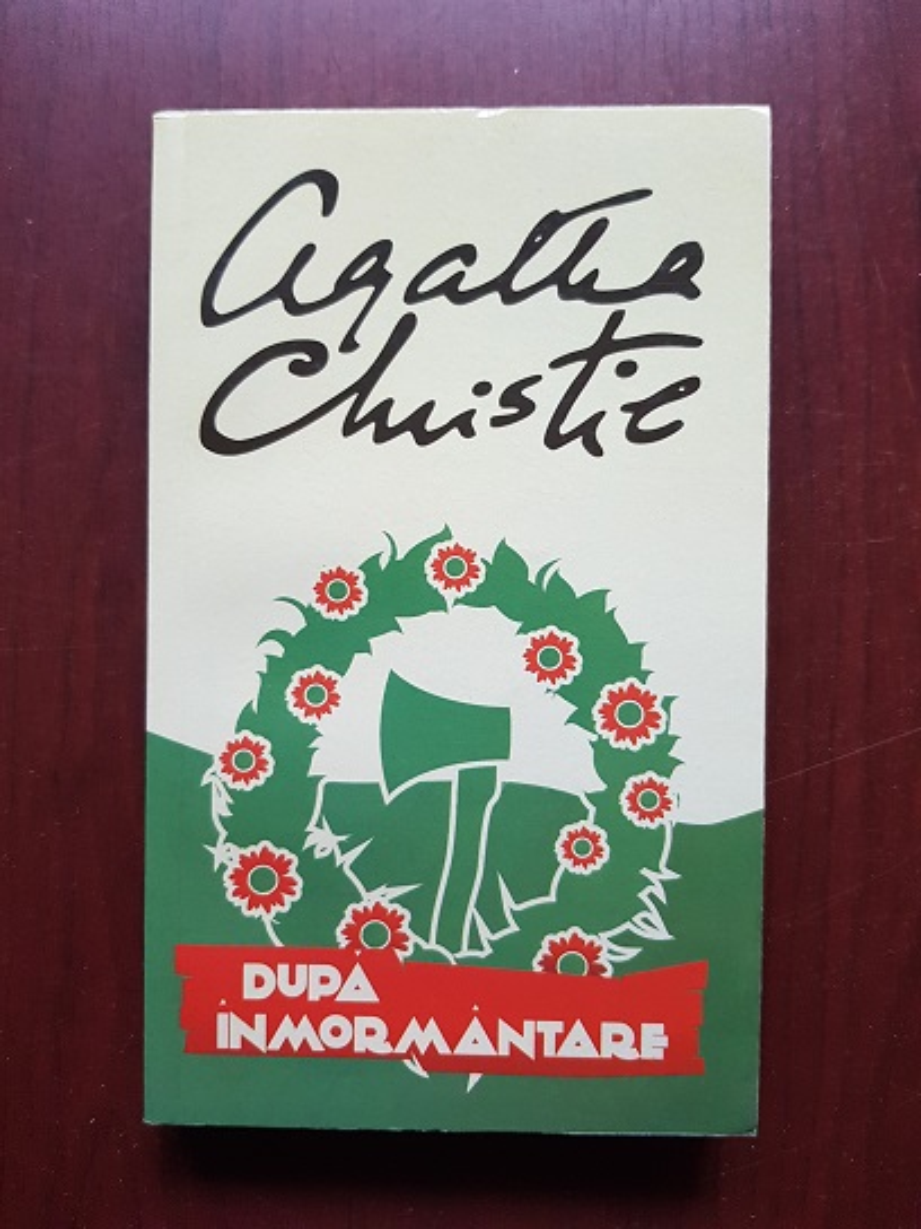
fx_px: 922
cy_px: 614
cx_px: 460
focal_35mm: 26
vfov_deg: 67.3
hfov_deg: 53.1
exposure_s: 1/33
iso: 200
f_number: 1.7
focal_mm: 4.3
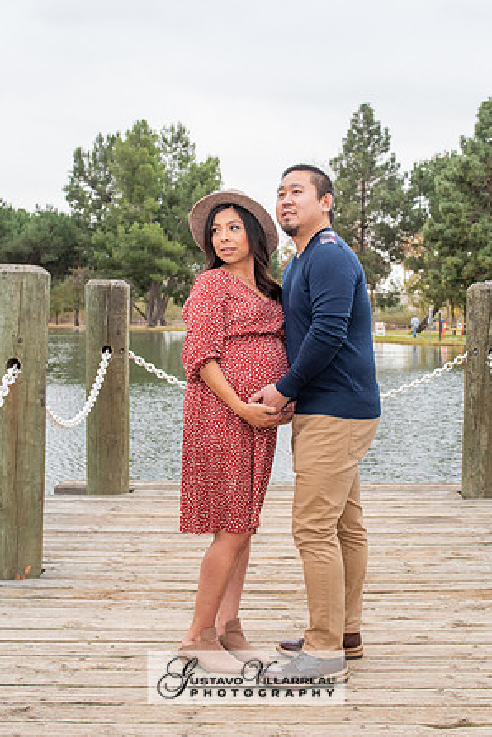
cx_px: 308
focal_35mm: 54
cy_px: 322
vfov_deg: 36.8
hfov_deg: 25.0
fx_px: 1107
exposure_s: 1/125
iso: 500
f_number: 5
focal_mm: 31
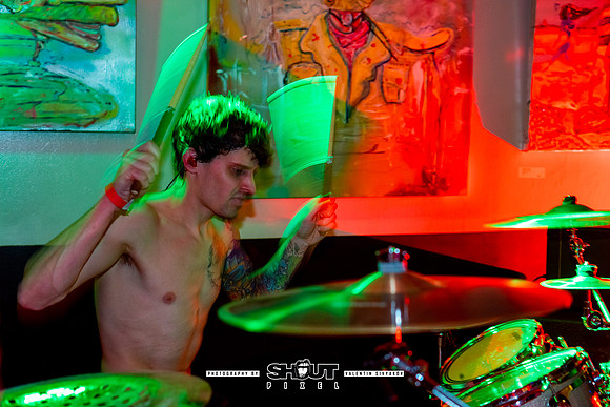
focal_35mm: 56
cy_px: 207
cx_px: 332
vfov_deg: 24.2
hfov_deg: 35.6
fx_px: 950
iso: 1000
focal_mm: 50
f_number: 2.8
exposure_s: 1/15
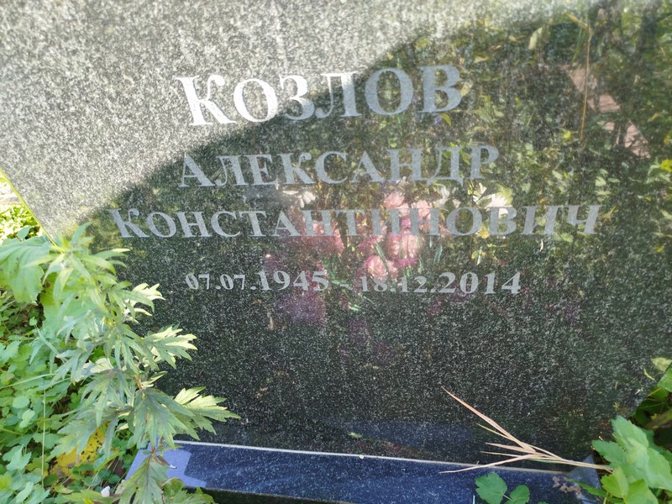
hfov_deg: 71.6
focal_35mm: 24
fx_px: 466
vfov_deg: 56.8
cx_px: 336
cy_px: 252
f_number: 1.7
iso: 80
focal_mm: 5.31
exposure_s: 1/100
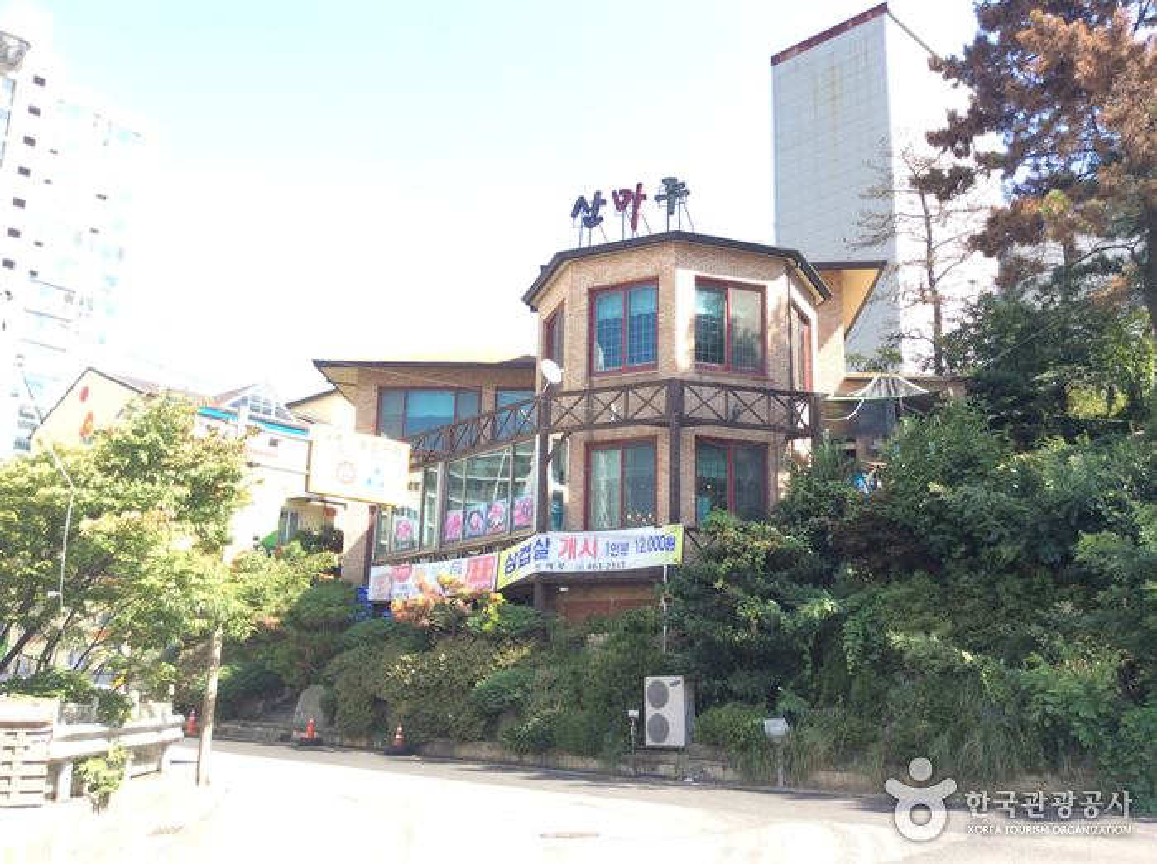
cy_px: 432
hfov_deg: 55.4
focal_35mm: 33
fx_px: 1101
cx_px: 578
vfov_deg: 42.8
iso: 32
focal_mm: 3.3
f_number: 2.4
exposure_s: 1/272
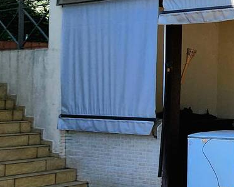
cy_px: 92
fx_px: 339
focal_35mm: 49
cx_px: 428
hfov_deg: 21.8
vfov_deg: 30.8
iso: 50
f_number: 2.2
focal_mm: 2.2
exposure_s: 1/1667
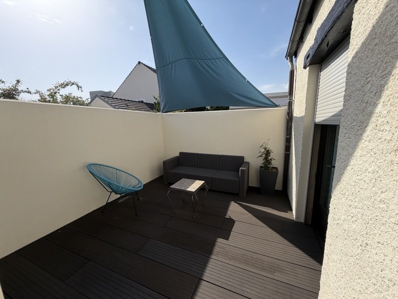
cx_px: 199
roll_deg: +0.4
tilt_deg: -10.3
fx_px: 161
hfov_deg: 102.1
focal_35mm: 14
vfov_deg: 85.7
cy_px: 150
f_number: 2.2
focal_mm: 2.22
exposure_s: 1/876
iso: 20
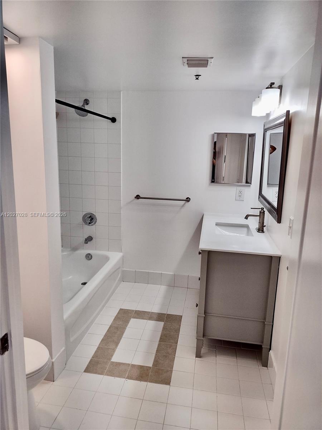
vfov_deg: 65.3
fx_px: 335
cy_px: 215
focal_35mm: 27
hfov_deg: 51.4
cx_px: 161
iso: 100
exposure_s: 1/159
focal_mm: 4.71
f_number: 1.7
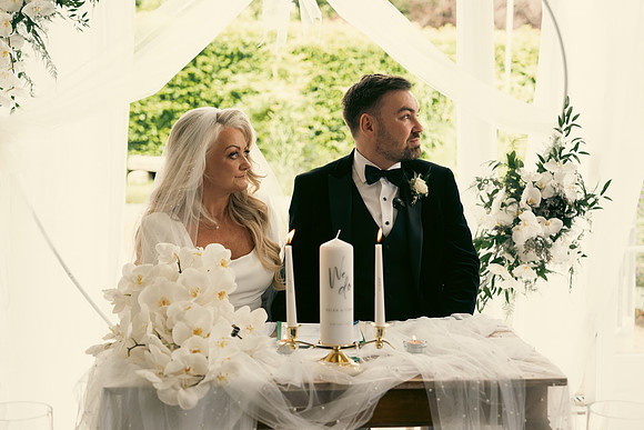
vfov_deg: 19.7
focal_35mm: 69
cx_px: 322
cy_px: 215
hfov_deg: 29.2
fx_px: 1235
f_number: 3.5
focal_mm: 69
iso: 125
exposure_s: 1/160
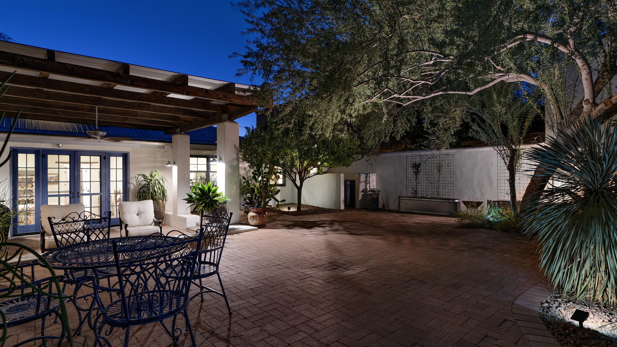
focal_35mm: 19
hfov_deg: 89.6
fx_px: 311
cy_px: 175
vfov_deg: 58.4
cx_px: 310
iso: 200
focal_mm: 18
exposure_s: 2
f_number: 5.6
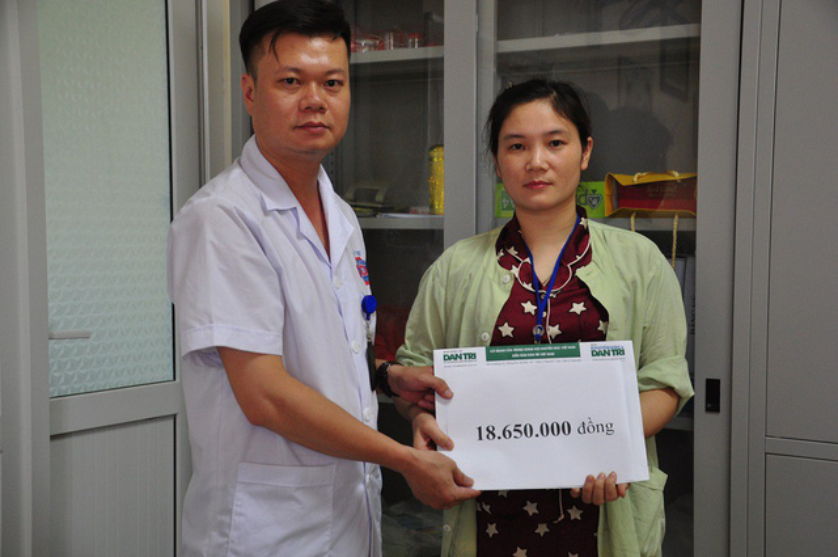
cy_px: 278
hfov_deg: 41.2
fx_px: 1116
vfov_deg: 28.0
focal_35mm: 48
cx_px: 419
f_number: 4.2
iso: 640
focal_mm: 32
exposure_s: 1/40
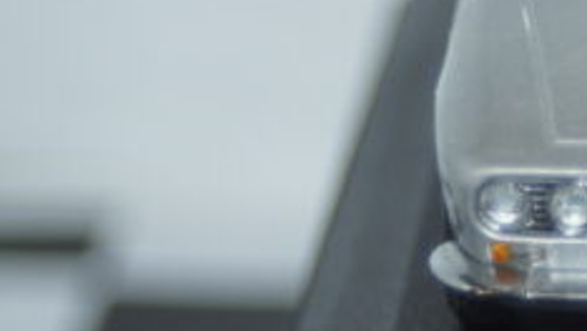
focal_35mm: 282
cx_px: 710
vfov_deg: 4.3
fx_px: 4392
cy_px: 103
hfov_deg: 7.6
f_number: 5.6
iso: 250
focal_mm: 70
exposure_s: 1/80
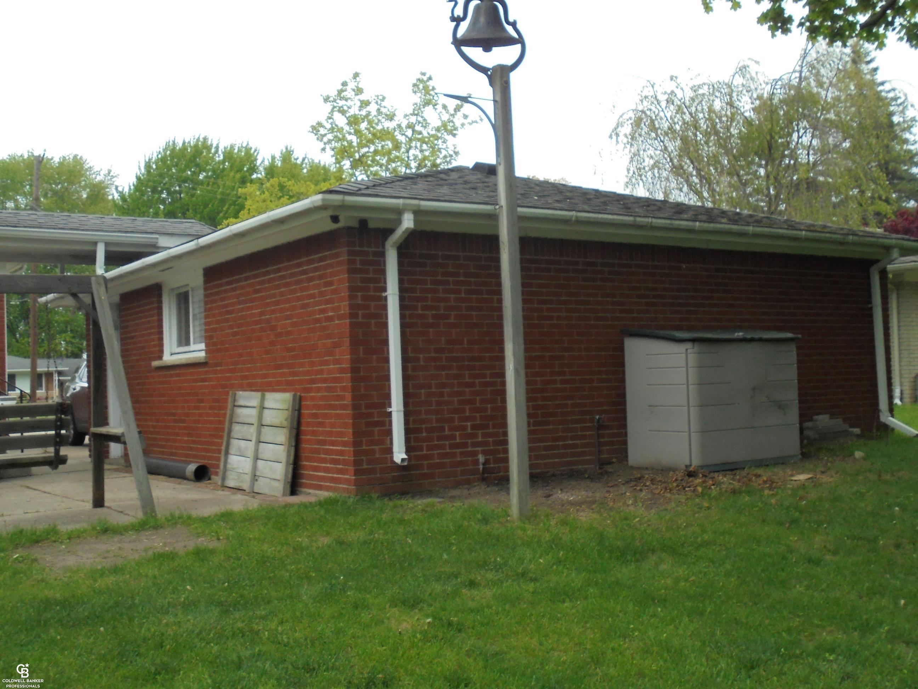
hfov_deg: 49.0
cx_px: 459
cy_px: 344
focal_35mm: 38
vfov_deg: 37.7
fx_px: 1008
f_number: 4.2
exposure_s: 1/500
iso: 200
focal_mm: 6.9
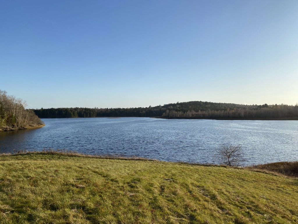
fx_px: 224
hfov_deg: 67.3
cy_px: 112
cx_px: 149
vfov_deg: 53.1
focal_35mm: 26
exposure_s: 1/2513
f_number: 1.8
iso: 32
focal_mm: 4.25
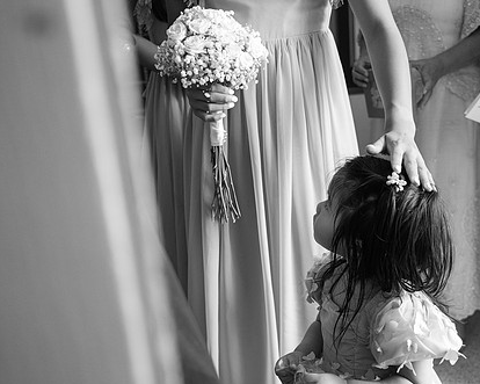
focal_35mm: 34
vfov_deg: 43.3
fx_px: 483
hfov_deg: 51.7
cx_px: 325
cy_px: 205
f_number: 3.5
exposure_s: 1/250
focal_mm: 30
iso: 3200
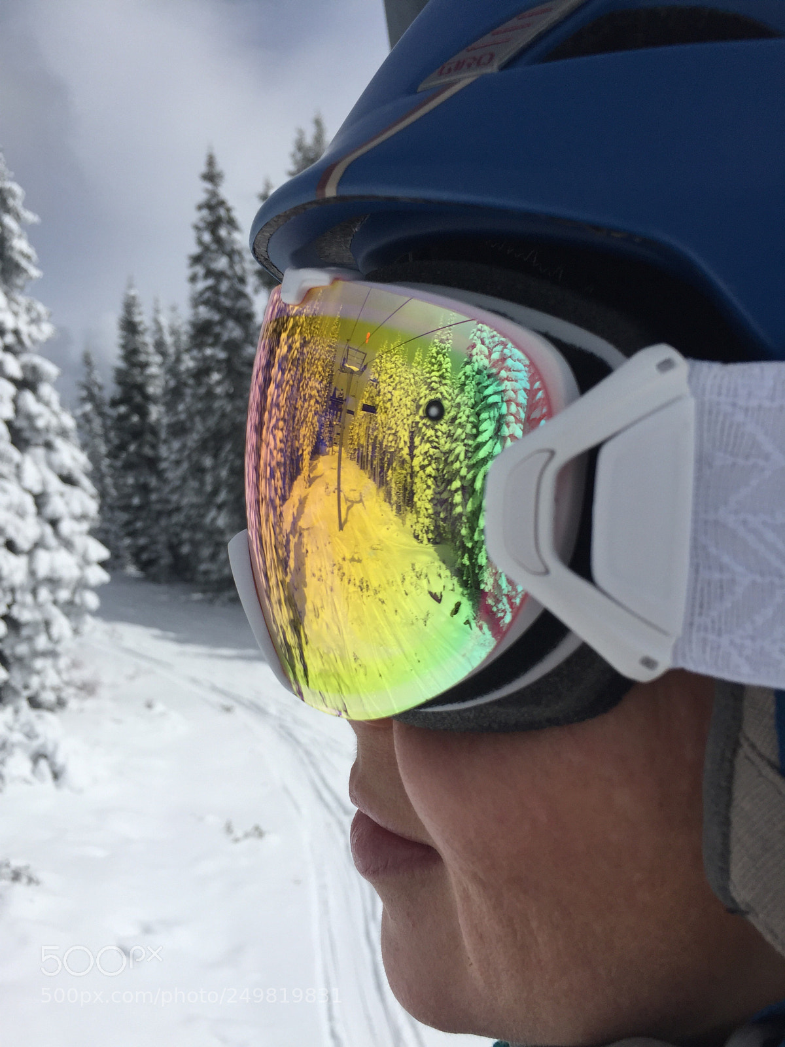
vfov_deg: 61.7
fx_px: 877
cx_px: 392
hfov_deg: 48.2
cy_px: 524
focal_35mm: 29
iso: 32
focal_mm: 4.15
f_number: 2.2
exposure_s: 1/6623
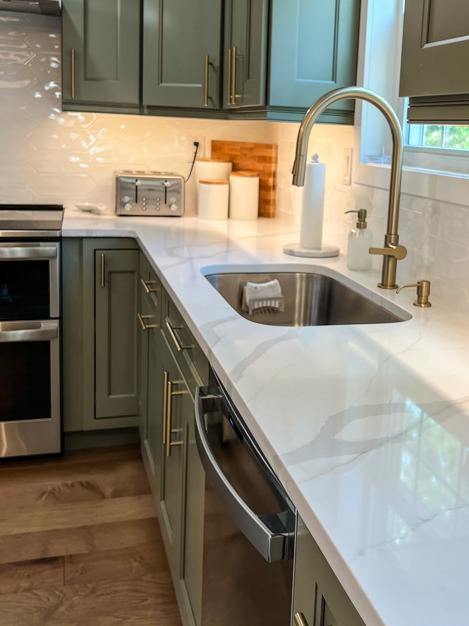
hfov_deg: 33.9
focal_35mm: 42
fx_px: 759
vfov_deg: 44.6
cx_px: 325
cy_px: 257
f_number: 1.5
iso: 40
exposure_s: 1/123
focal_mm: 5.7
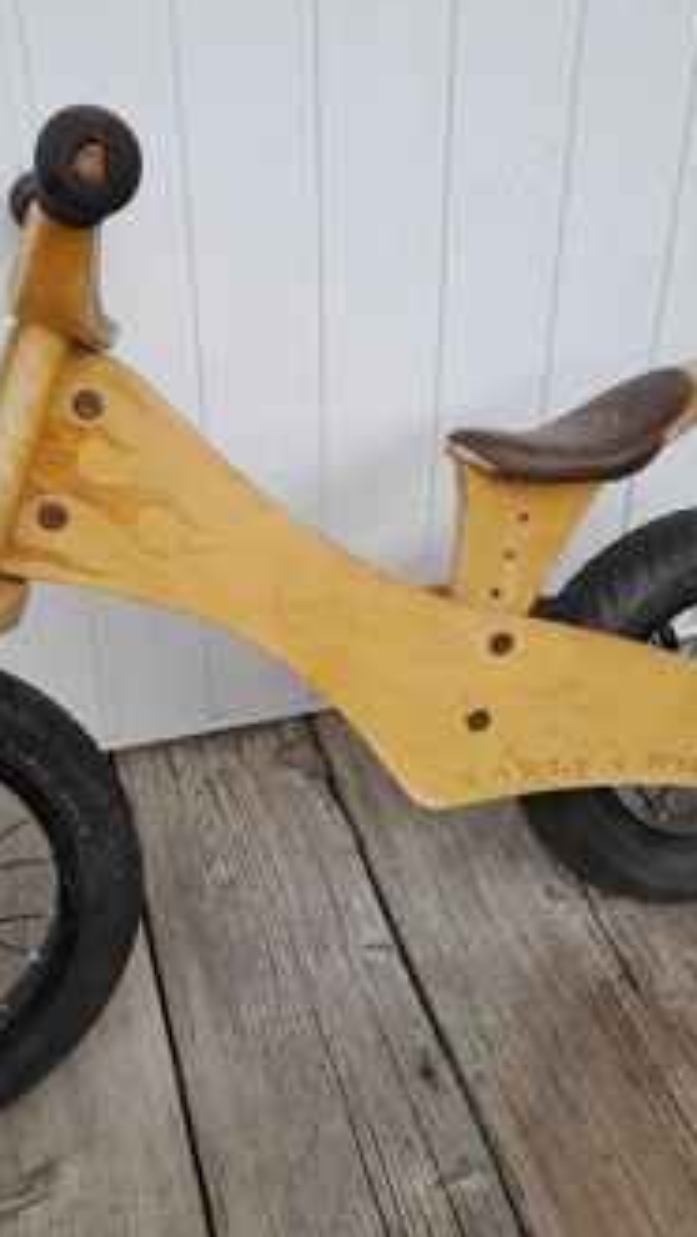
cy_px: 555
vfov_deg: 59.3
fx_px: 1083
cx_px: 251
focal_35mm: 33
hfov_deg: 35.4
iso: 20
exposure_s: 1/141
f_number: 2
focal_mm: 4.6
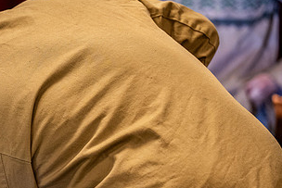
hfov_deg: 8.5
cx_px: -47
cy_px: 93
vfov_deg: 5.8
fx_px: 1873
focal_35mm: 239
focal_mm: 101
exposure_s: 1/640
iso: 4000
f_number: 2.8
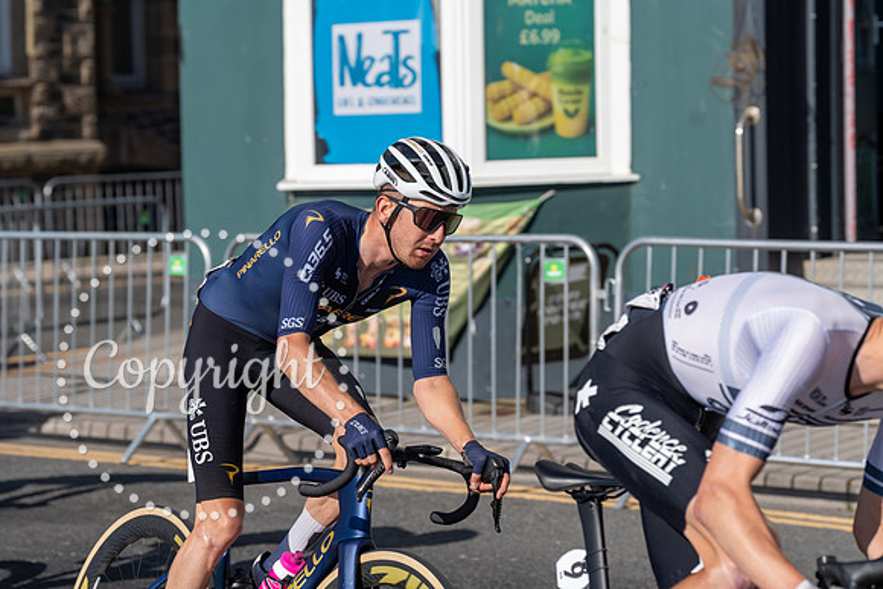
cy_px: 294
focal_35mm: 105
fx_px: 2576
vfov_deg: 13.0
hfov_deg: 19.5
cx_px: 442
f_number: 4.5
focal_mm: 105
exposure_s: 1/1000
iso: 100
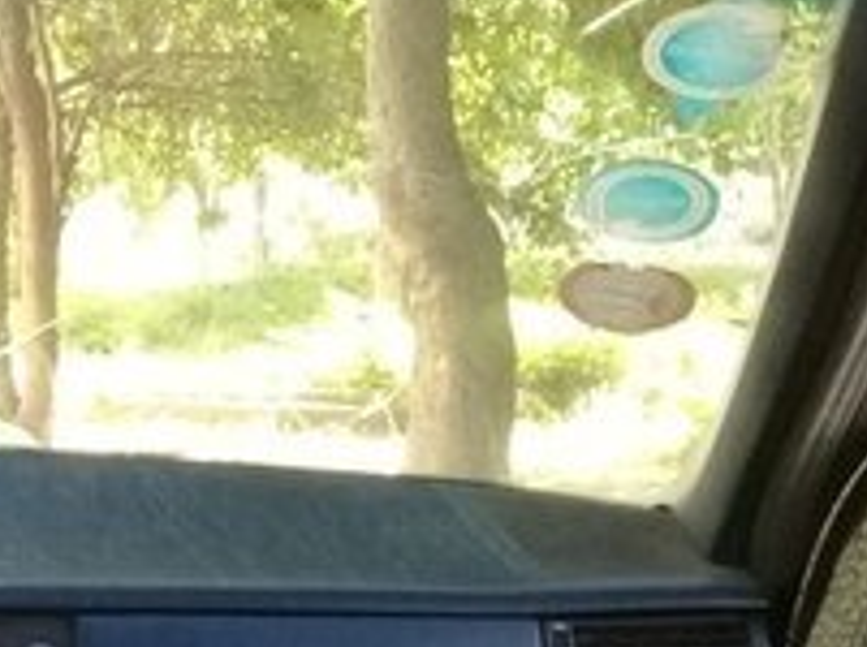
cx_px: -246
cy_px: 835
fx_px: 2550
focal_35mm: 102
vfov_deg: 13.9
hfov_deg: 18.1
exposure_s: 1/33
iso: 125
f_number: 2.2
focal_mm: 3.3
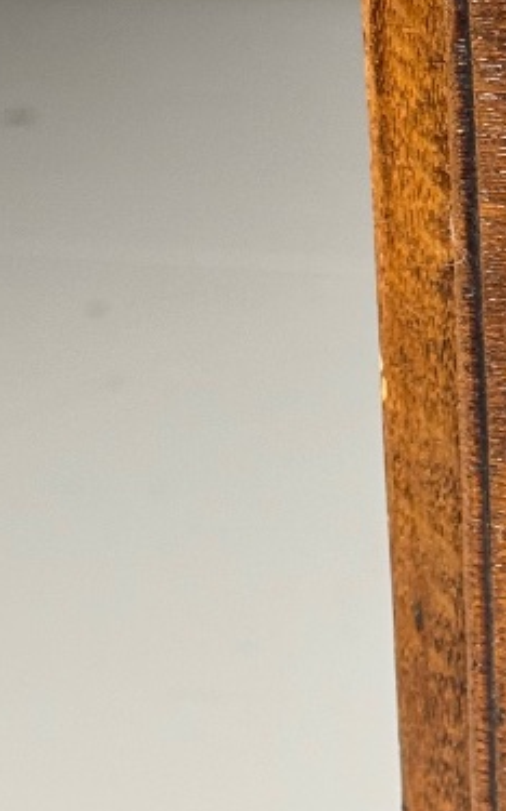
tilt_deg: -12.1
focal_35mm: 163
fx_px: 3601
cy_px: 205
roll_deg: -0.4
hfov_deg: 7.9
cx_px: 707
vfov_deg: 12.8
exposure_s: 1/33
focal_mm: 6.76
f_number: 1.78
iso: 250
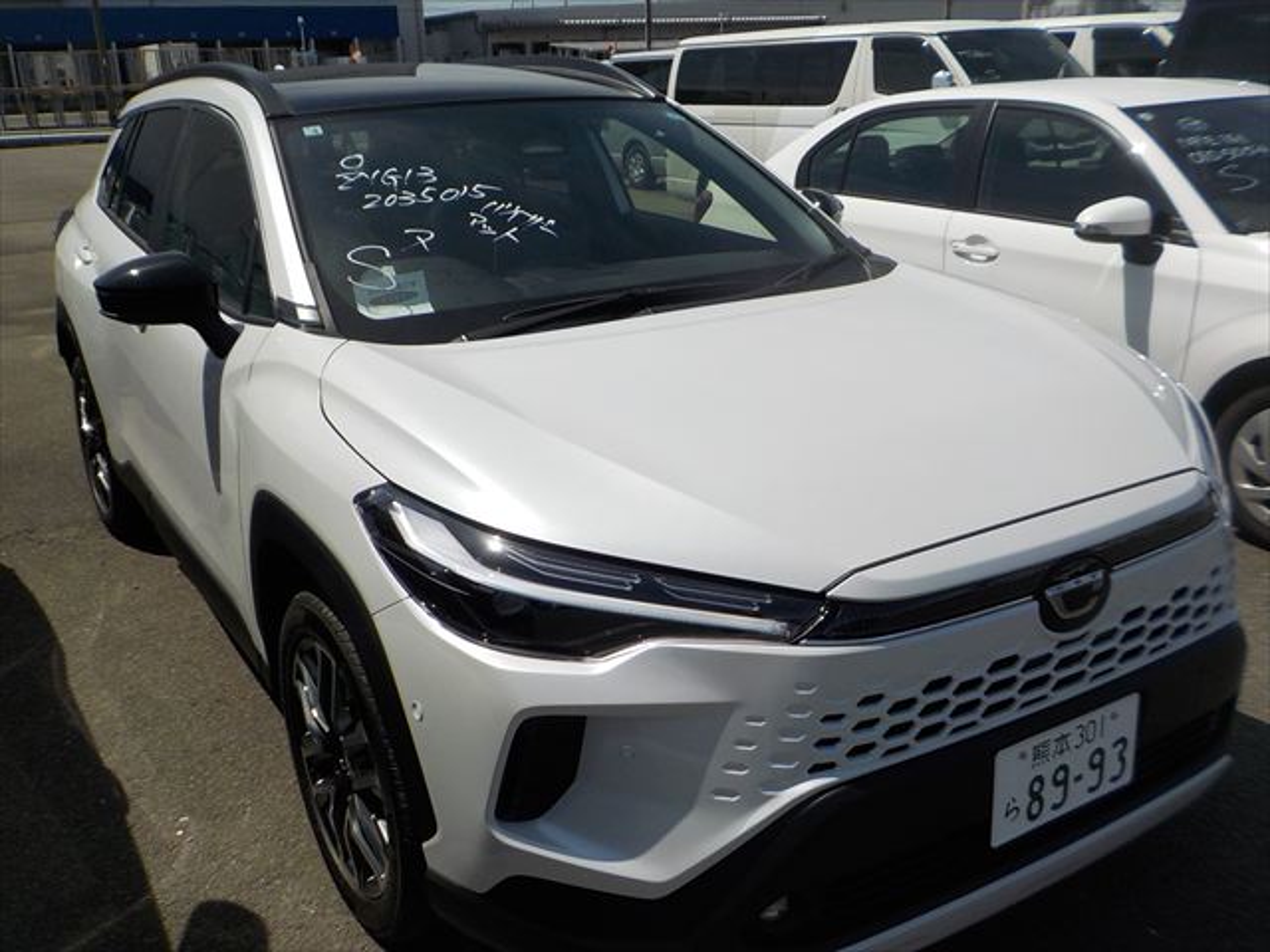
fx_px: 1101
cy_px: 476
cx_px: 635
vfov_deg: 46.8
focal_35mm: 30
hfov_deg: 60.0
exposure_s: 1/800
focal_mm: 4.1
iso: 125
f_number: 6.6
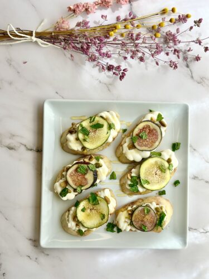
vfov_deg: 39.7
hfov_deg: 30.3
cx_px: 104
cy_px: 140
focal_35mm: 48
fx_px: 386
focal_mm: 6.86
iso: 80
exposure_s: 1/1062
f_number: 1.78
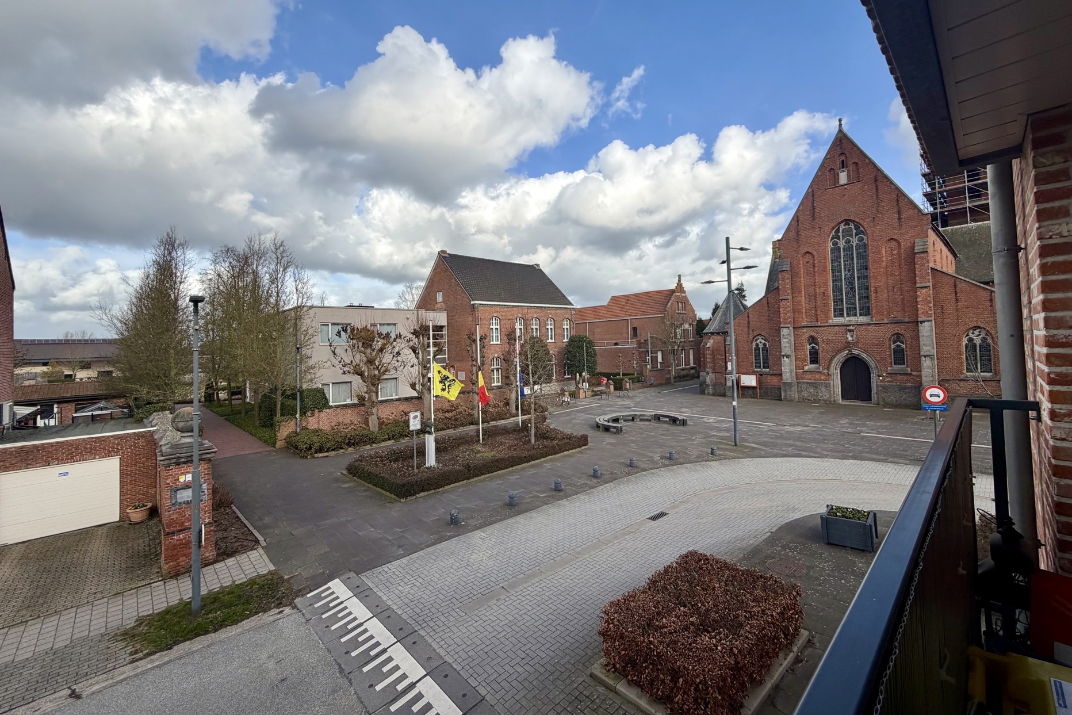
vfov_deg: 77.2
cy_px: 327
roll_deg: +2.3
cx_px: 550
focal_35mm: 15
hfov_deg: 100.4
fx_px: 447
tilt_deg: +2.0
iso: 25
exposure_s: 1/770
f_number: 2.2
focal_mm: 2.22
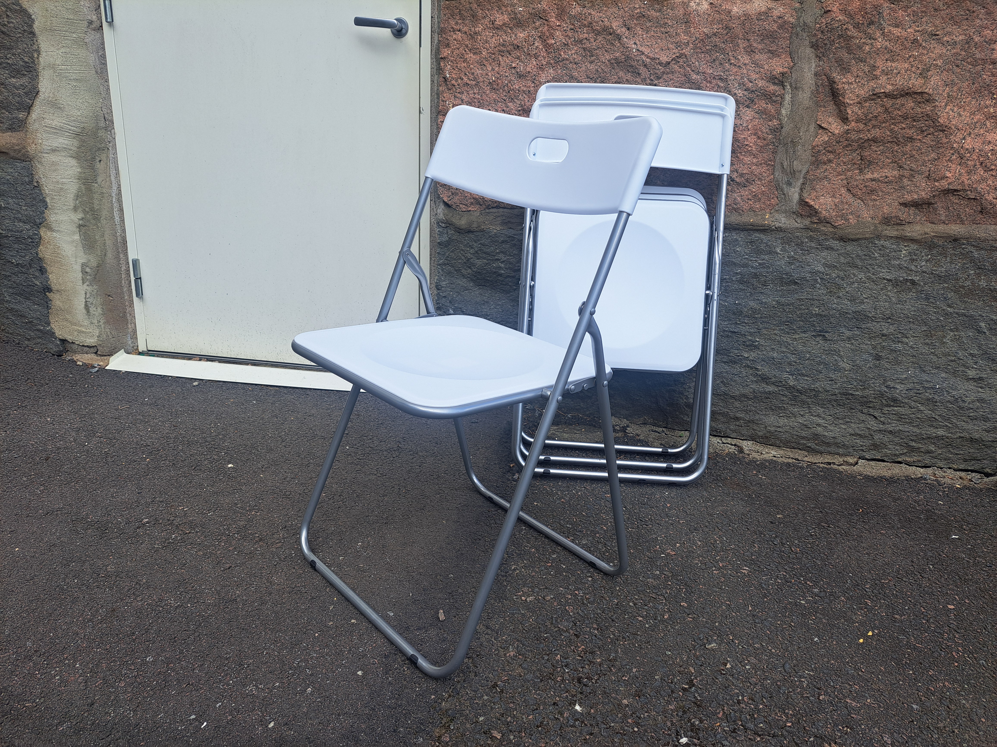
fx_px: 691
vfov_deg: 56.8
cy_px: 374
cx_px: 498
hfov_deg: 71.6
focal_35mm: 24
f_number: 1.8
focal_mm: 5.23
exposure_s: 1/617
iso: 50
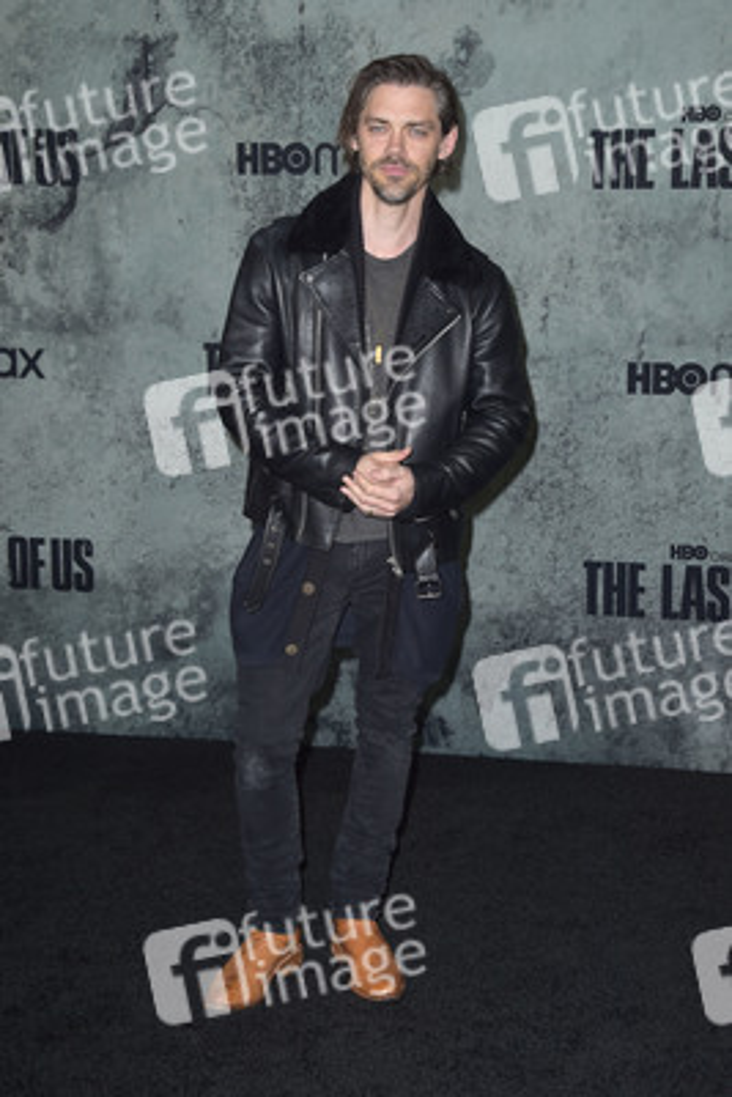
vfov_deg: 32.4
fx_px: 1889
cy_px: 548
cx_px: 366
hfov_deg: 21.9
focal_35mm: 62
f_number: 6.3
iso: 640
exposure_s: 1/250
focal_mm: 62
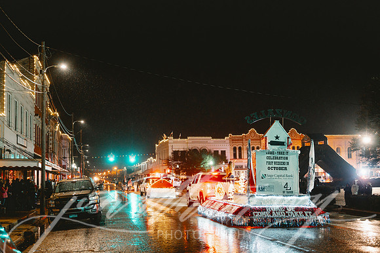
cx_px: 190
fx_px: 527
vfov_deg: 27.0
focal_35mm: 50
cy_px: 126
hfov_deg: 39.6
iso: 3200
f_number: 2
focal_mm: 50
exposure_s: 1/250
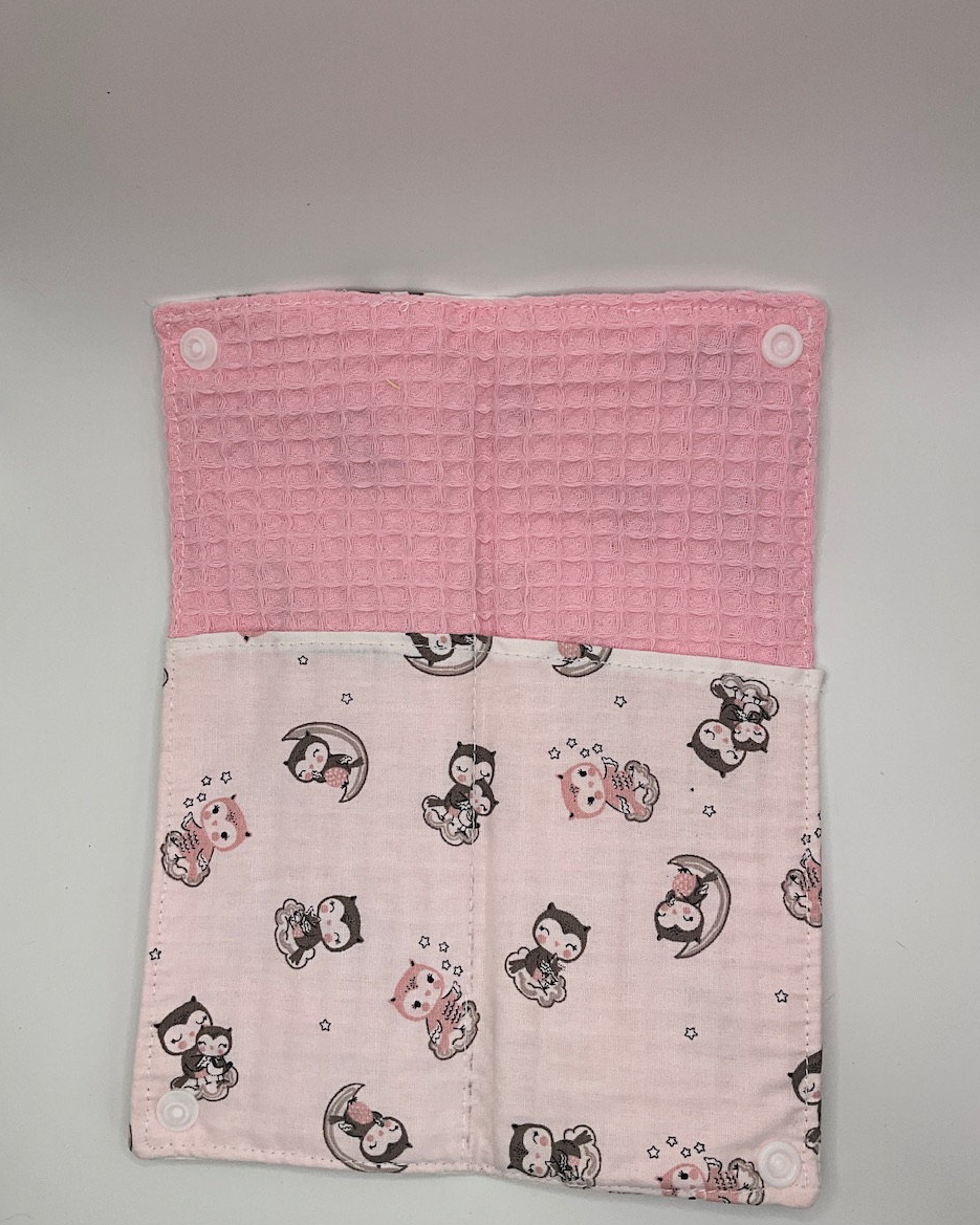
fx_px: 1124
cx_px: 500
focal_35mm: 31
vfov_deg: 57.1
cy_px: 657
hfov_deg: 47.1
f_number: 1.8
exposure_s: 1/409
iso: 25
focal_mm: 3
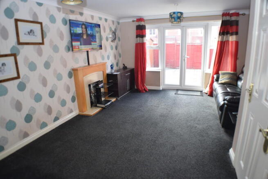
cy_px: 90
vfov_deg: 48.0
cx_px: 134
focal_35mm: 27
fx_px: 201
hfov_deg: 67.4
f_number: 4
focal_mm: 18
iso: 400
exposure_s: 1/60
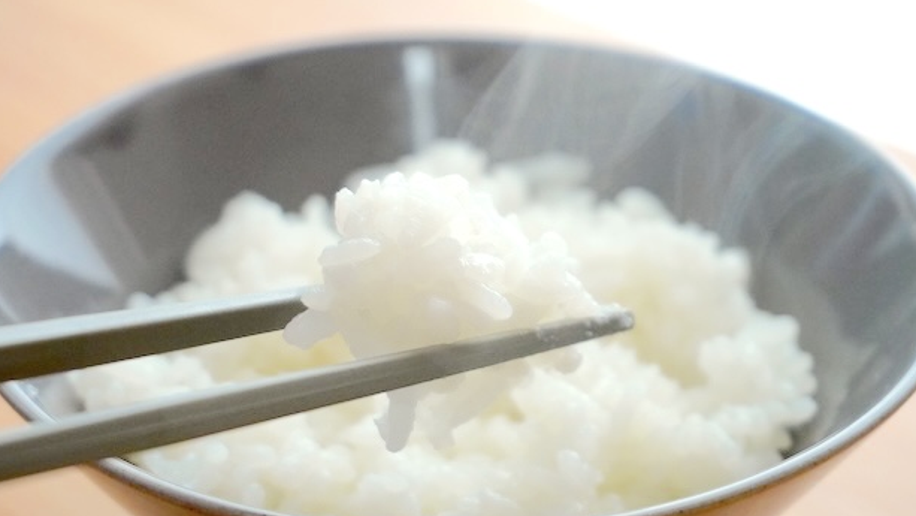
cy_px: 301
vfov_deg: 14.7
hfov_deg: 25.9
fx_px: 1992
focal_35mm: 82
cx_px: 445
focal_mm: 50
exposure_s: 1/80
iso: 2500
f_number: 5.6
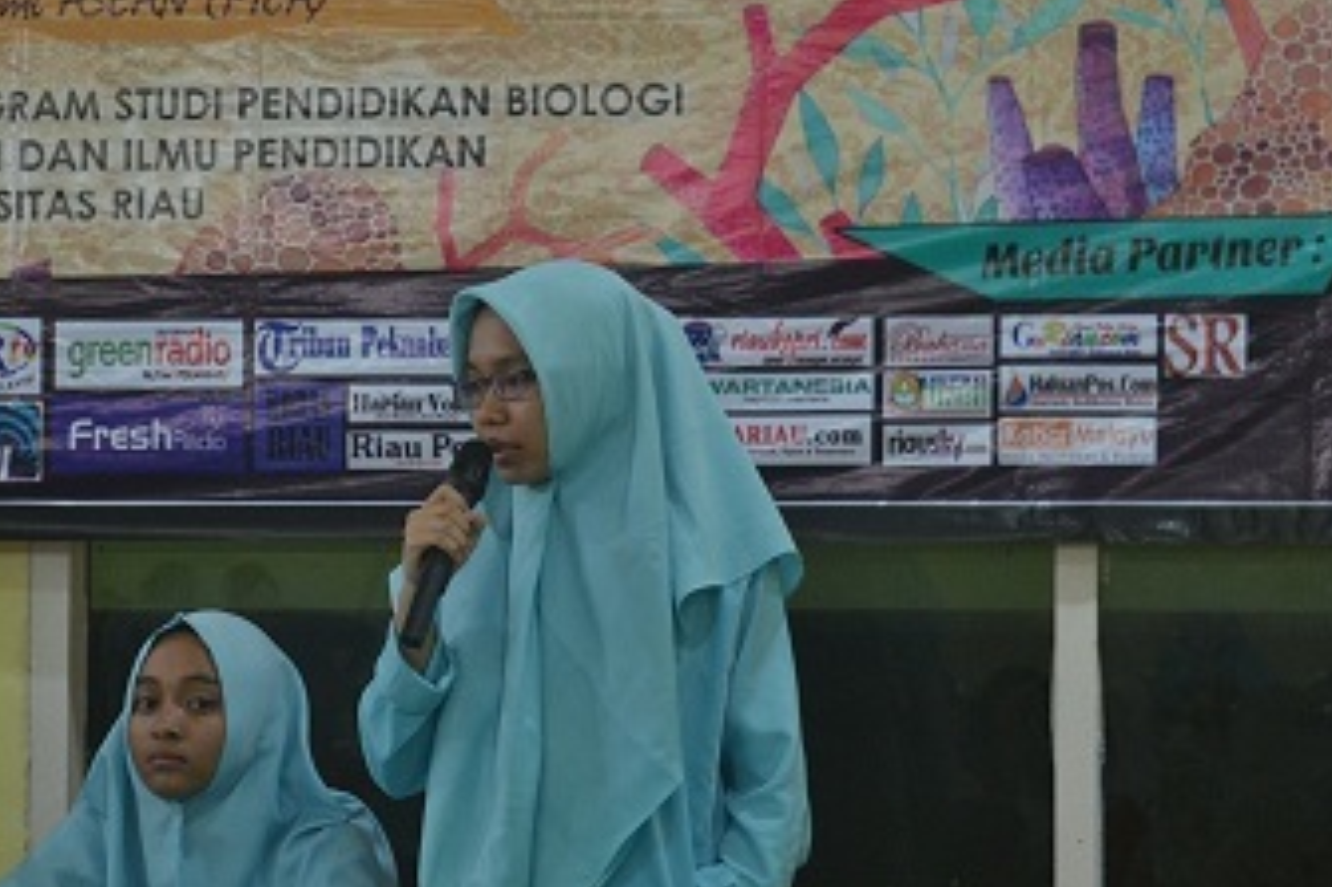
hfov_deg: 15.8
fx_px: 4770
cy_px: 481
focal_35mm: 129
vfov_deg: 10.6
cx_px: 378
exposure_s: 1/15
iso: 640
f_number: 5.6
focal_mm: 50
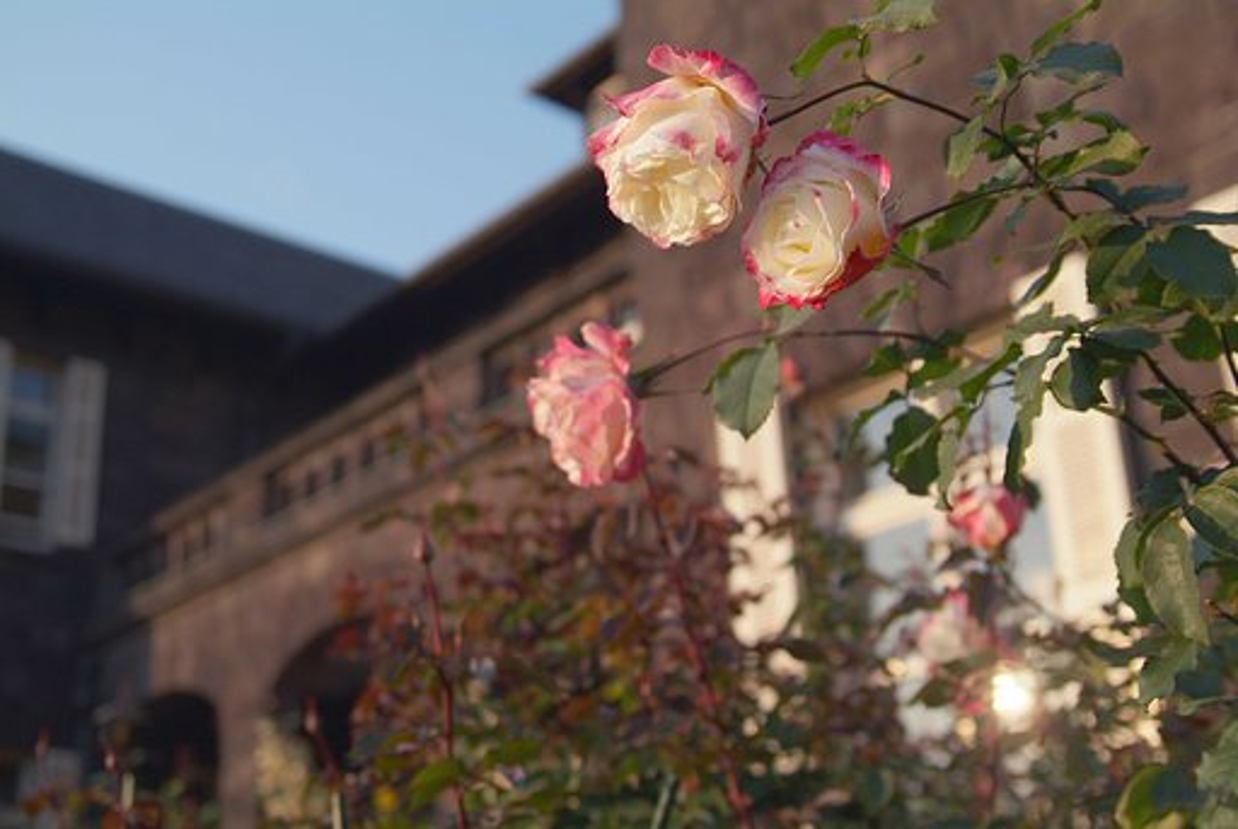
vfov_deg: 32.0
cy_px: 414
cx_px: 619
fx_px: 1446
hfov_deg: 46.3
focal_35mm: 42
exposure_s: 1/1000
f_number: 2.8
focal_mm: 28
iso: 200
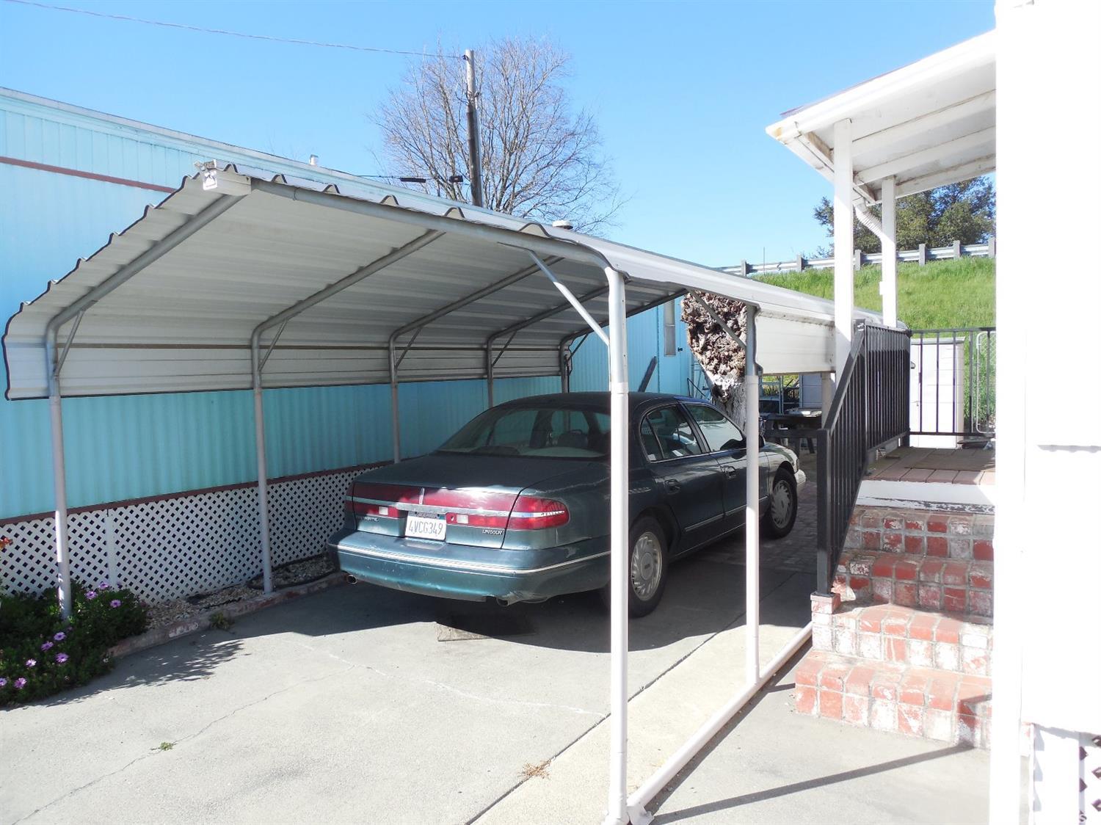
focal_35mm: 25
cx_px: 550
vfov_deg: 54.9
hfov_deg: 69.4
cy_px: 412
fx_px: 795
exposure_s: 1/640
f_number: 3.3
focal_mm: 4.5
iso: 125
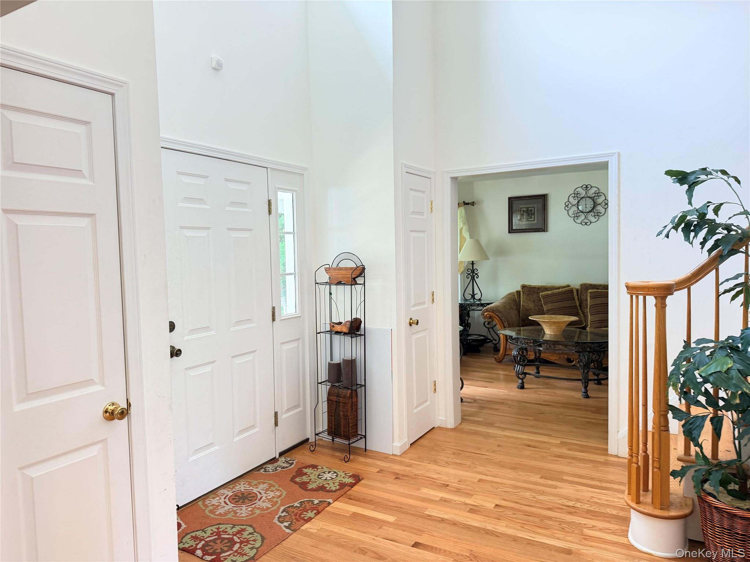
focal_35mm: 24
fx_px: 520
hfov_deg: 71.6
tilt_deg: -3.2
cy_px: 281
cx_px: 375
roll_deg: +1.3
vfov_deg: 56.8
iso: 200
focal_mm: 6.76
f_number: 1.78
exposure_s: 1/60
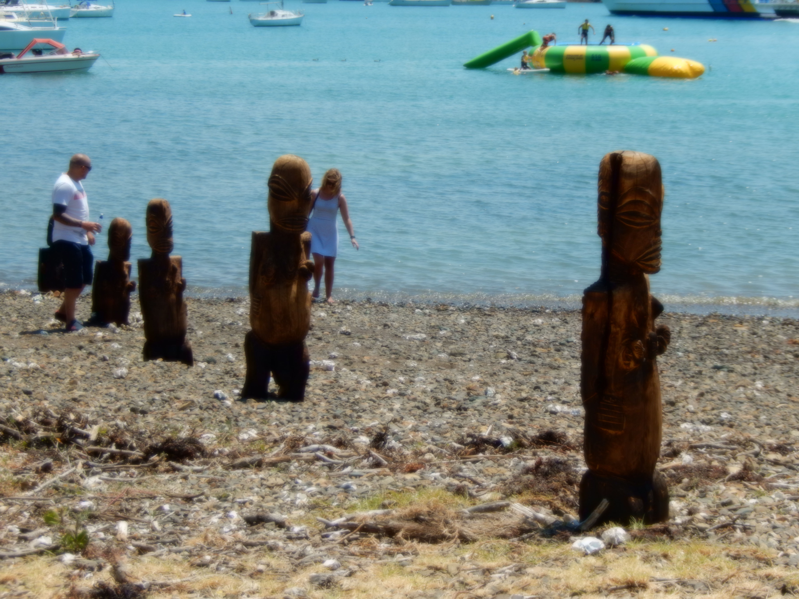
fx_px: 1962
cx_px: 400
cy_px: 300
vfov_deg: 17.4
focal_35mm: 85
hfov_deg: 23.0
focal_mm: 15.2
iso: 125
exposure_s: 1/800
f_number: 5.1
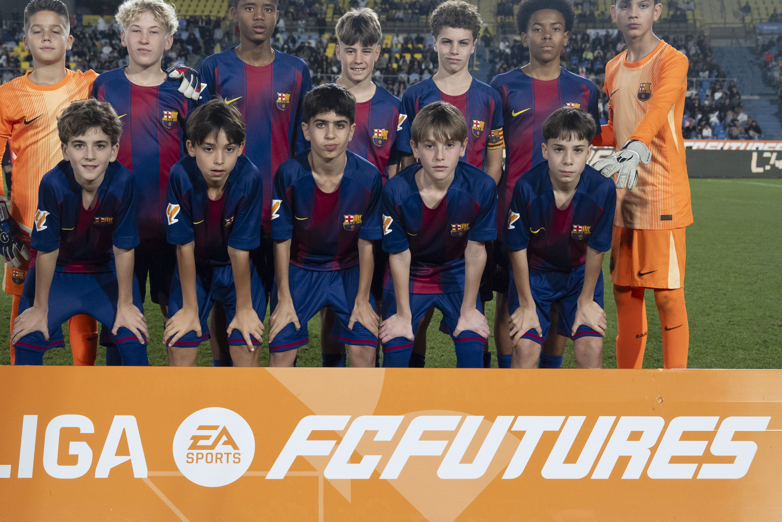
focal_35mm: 44
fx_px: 956
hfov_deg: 44.3
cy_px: 260
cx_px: 314
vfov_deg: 30.5
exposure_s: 1/1600
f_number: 4.5
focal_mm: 36
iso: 3200
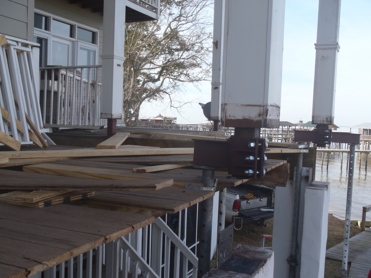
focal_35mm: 36
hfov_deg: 51.4
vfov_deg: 39.7
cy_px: 139
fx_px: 386
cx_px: 186
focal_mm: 6.45
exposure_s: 1/250
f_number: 4.5
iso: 80
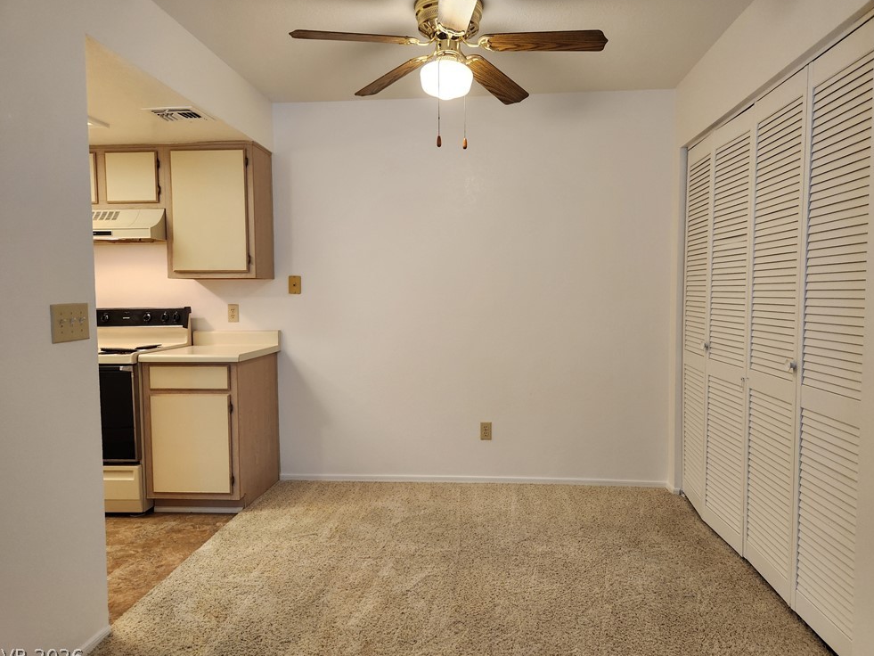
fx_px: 606
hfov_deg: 71.6
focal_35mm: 24
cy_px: 329
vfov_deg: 56.8
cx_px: 442
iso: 160
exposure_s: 1/120
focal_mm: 5.4
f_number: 1.8
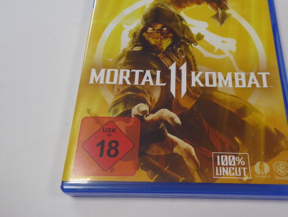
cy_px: 95
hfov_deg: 49.8
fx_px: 308
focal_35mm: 37
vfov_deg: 38.6
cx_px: 173
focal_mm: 5
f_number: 3.5
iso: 320
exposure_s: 1/60
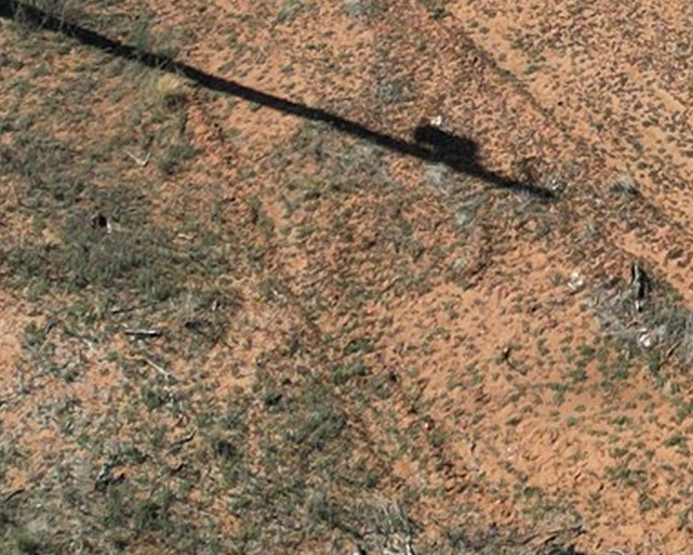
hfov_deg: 14.1
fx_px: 2585
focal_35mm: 126
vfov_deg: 10.8
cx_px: 1115
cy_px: -670
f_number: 1.7
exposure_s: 1/2000
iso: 120
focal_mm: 6.72
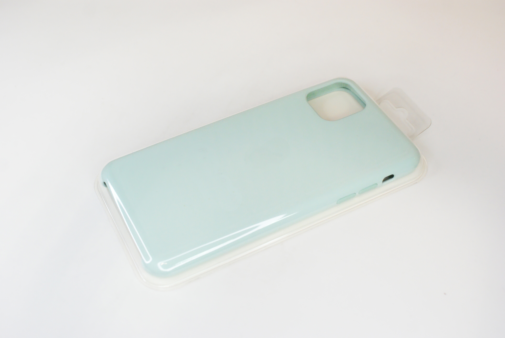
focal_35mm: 45
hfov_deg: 43.6
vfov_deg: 29.9
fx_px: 632
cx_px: 252
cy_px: 169
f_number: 5
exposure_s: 1/160
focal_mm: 30
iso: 1600
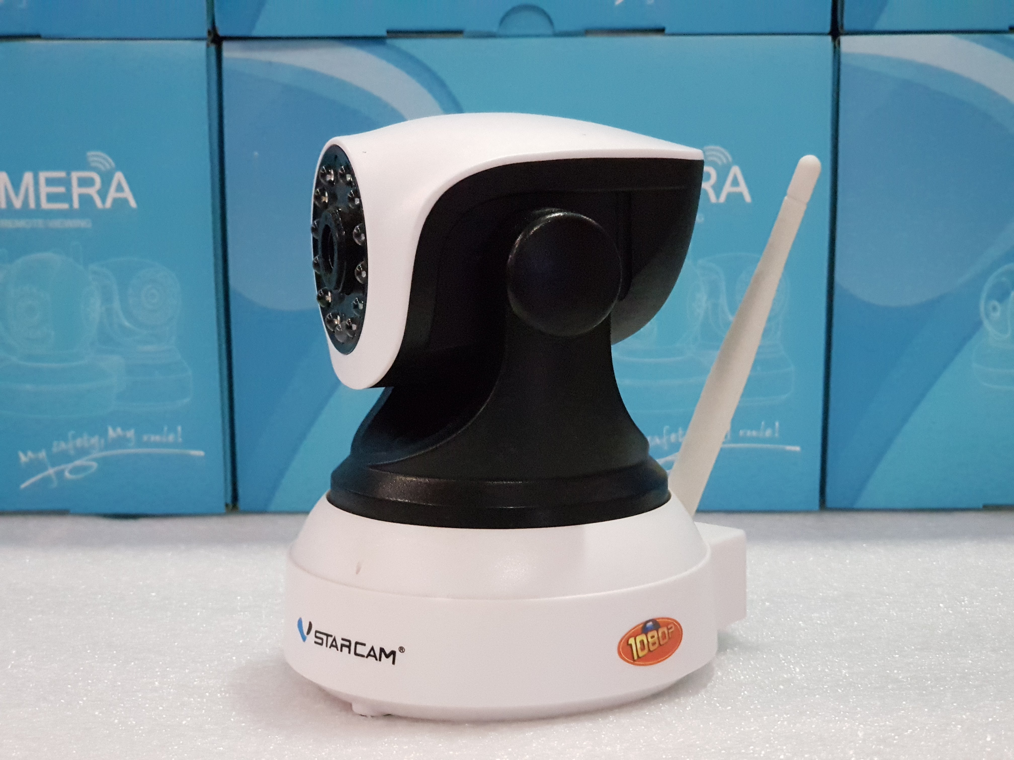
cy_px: 380
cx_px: 507
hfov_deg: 36.8
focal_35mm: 52
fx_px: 1523
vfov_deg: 28.0
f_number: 2.4
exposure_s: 1/33
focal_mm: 6
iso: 800
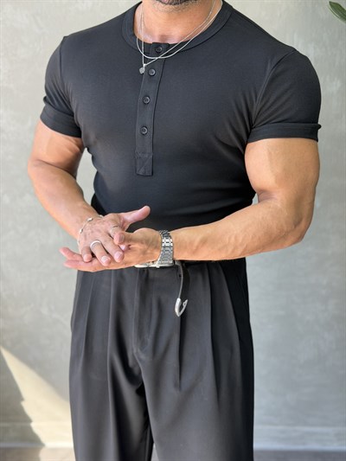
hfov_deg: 30.3
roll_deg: -0.4
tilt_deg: -23.6
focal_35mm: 48
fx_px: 639
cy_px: 230
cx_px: 173
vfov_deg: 39.6
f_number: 1.78
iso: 80
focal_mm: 6.76
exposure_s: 1/258
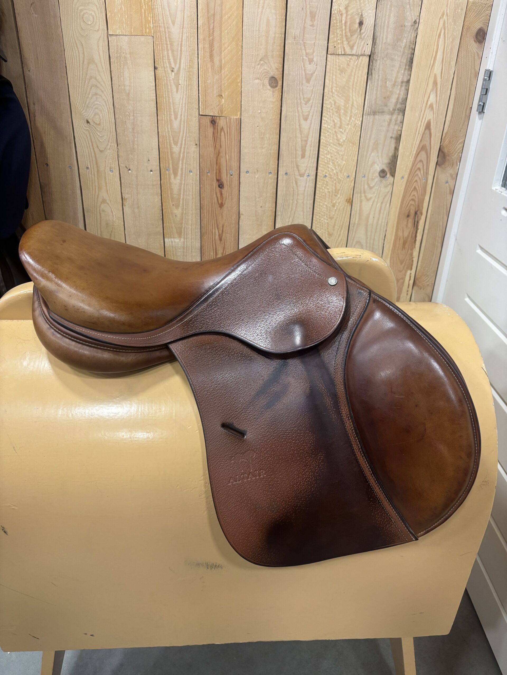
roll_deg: -3.2
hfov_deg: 53.1
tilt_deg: -28.9
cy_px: 338
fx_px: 508
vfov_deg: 67.3
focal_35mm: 26
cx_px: 254
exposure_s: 1/50
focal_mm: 5.96
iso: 160
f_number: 1.6
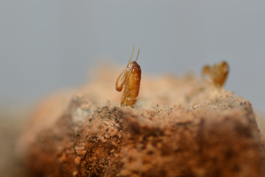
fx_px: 1103
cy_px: 88
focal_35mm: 150
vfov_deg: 9.1
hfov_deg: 13.7
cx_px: 132
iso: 200
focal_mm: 100
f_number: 5.6
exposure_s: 1/200
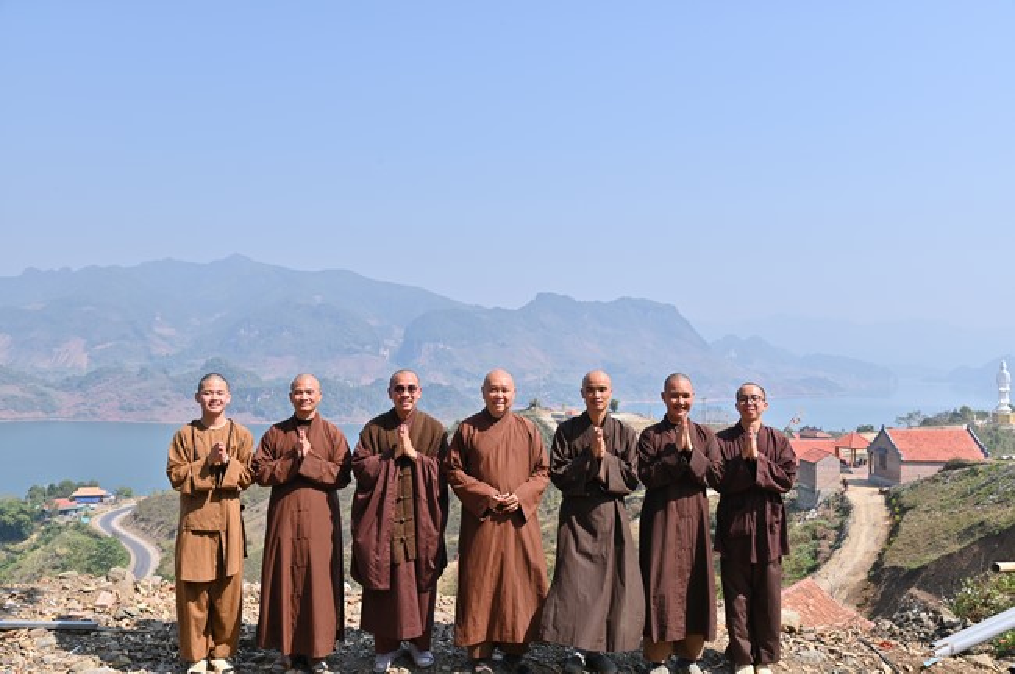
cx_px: 508
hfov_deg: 60.3
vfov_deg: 42.2
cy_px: 337
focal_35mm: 31
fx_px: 873
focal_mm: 31
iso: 100
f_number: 9
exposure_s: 1/250
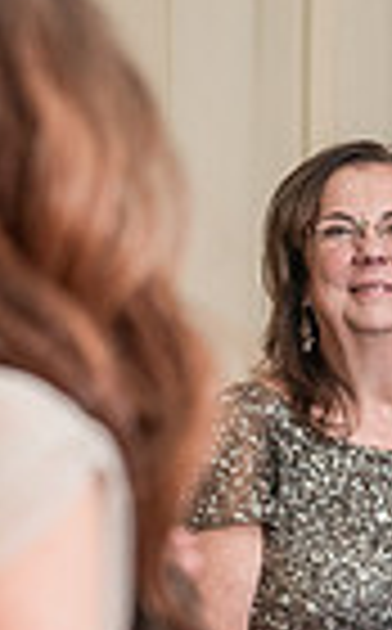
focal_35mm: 345
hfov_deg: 3.8
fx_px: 5922
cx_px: 725
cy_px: 632
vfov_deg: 6.1
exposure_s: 1/200
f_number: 4
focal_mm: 78
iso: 2000
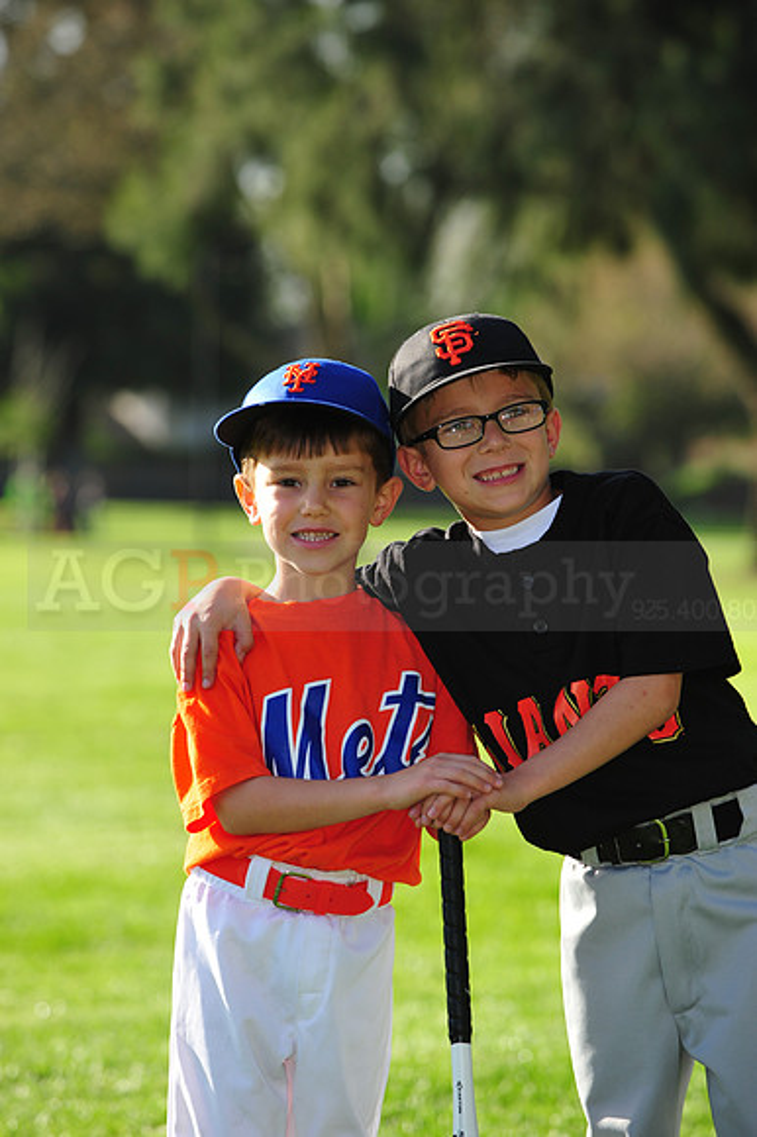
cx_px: 378
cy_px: 568
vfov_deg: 12.5
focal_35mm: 165
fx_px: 5210
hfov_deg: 8.3
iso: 250
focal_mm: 165
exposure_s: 1/500
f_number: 5.6
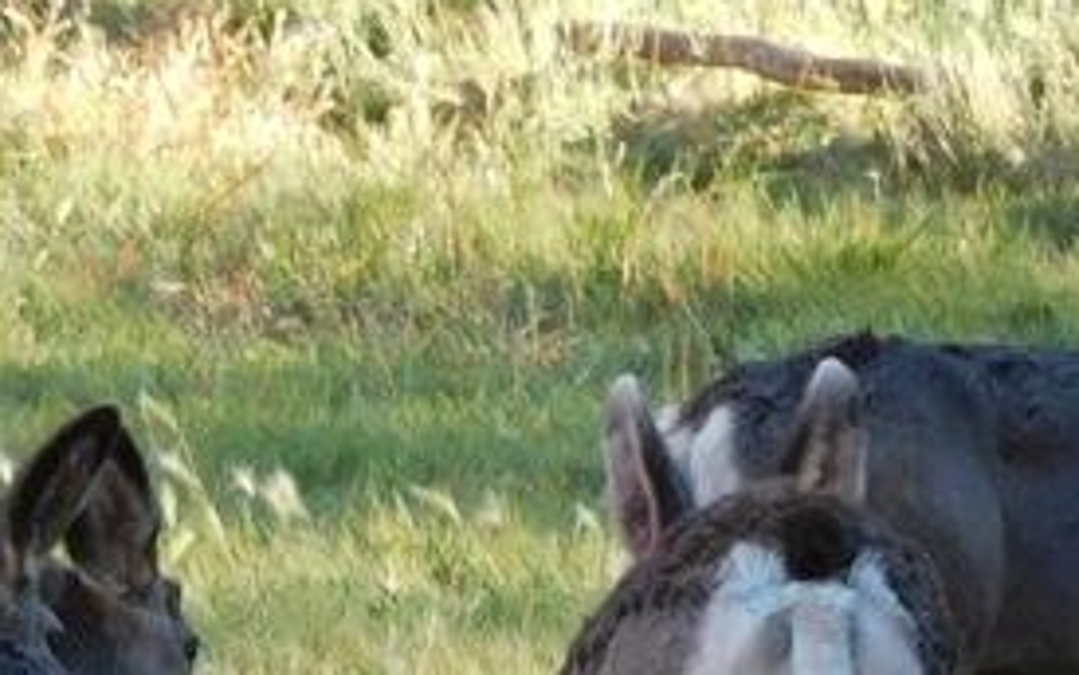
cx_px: 171
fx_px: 19353
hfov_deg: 3.2
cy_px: 428
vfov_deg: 2.0
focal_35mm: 658
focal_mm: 28.5
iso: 125
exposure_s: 1/80
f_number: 5.2
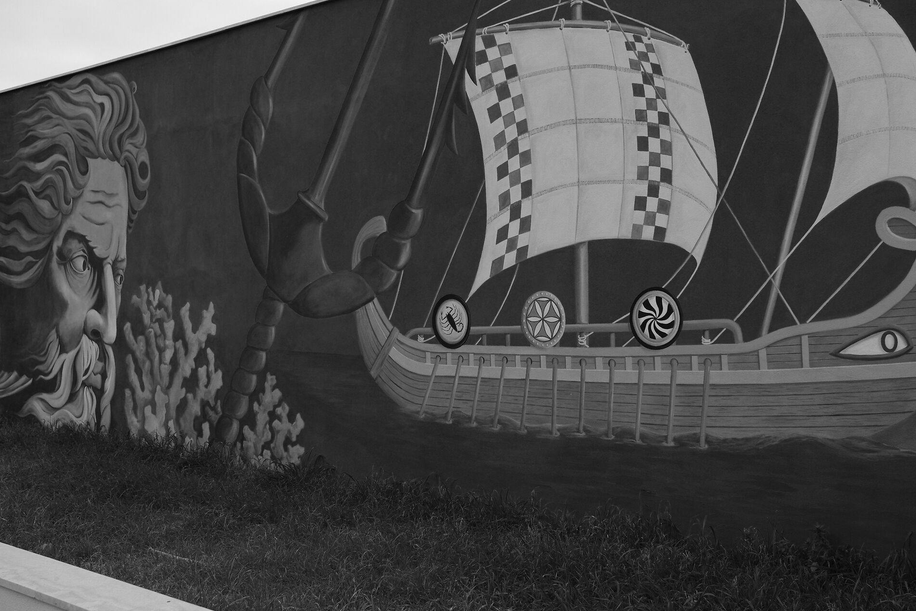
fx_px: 1120
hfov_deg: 44.4
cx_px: 504
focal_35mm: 44
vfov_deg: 30.5
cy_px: 283
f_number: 3.6
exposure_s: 1/200
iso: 320
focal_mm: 23
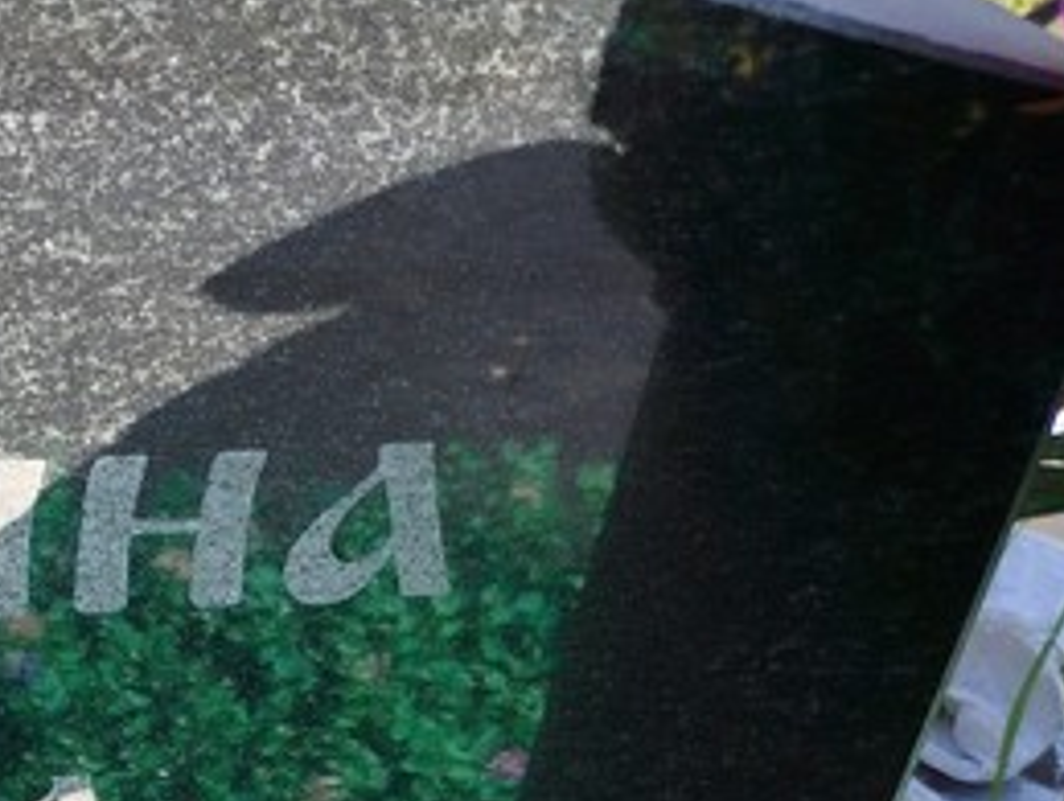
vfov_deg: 18.6
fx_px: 2278
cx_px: -341
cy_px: 1027
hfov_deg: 23.2
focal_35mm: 74
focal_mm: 5.31
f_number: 1.7
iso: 50
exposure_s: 1/515
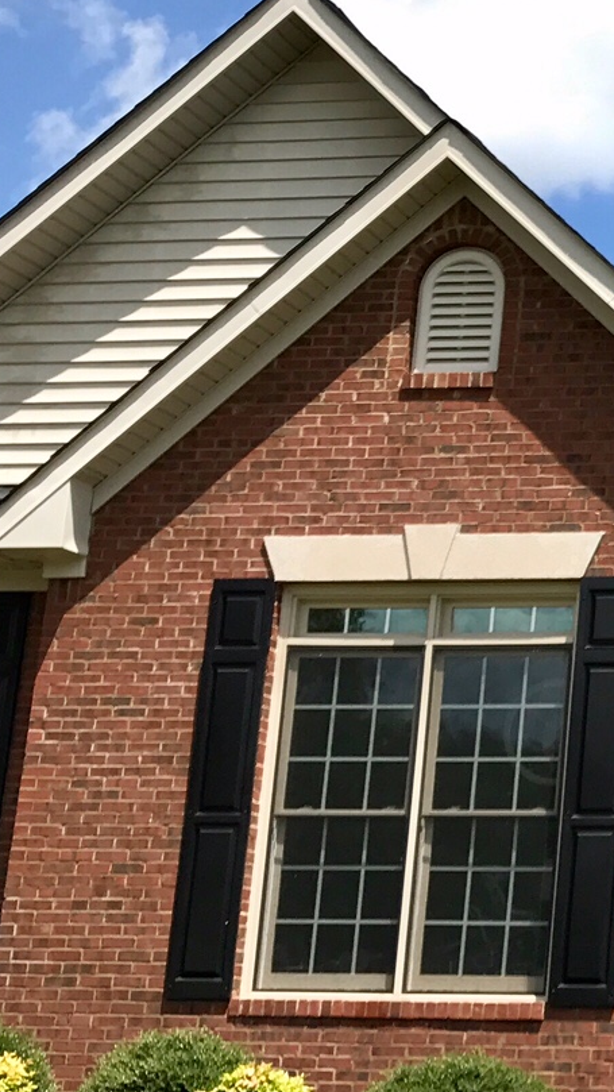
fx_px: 2200
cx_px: 1146
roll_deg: -1.9
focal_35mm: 76
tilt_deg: +12.4
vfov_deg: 27.9
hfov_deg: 13.9
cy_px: 518
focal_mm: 3.99
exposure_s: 1/1681
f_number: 1.8
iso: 20
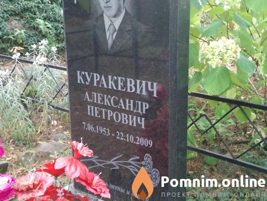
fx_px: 401
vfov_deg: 28.0
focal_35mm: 52
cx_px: 134
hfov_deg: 36.8
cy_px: 100
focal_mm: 5.99
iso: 2000
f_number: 2.6
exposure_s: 1/30
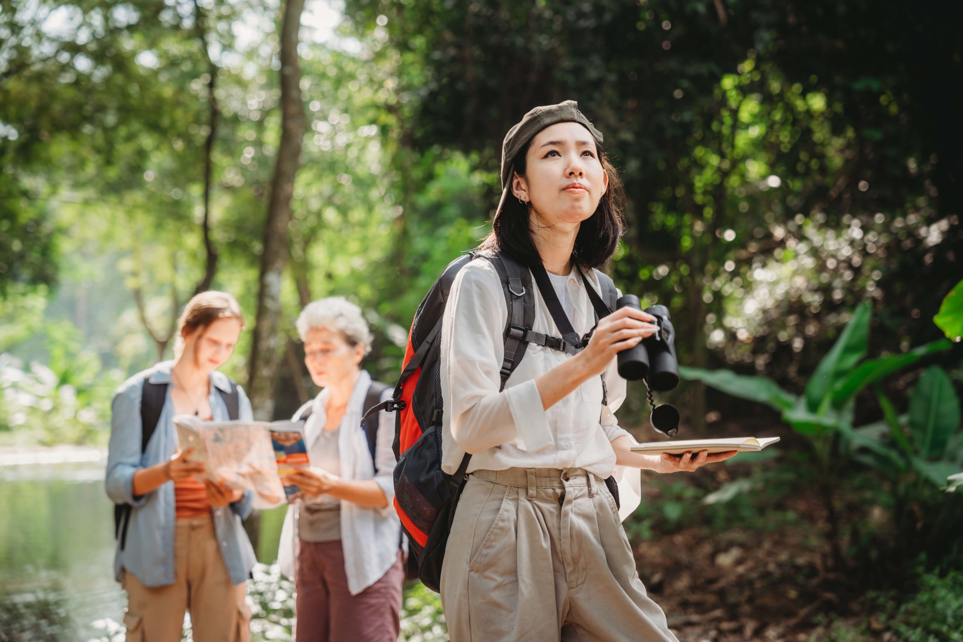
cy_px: 321
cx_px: 482
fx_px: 1872
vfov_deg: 19.5
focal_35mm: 70
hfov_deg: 28.8
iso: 125
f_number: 2.8
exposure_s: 1/160
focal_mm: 70
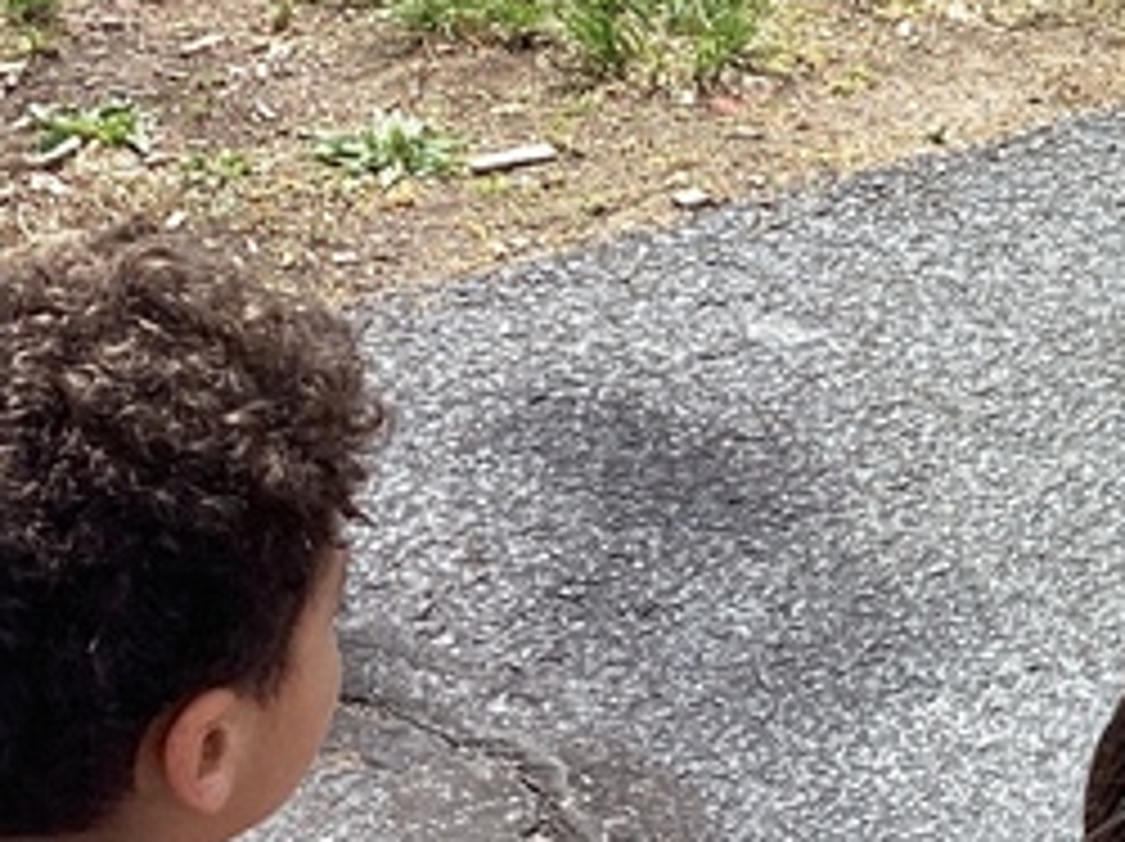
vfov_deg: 11.7
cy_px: 428
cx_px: 1634
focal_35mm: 127
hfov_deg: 14.6
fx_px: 4123
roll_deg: -2.4
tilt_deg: -30.0
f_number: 2.4
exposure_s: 1/586
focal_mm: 3.3
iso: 25
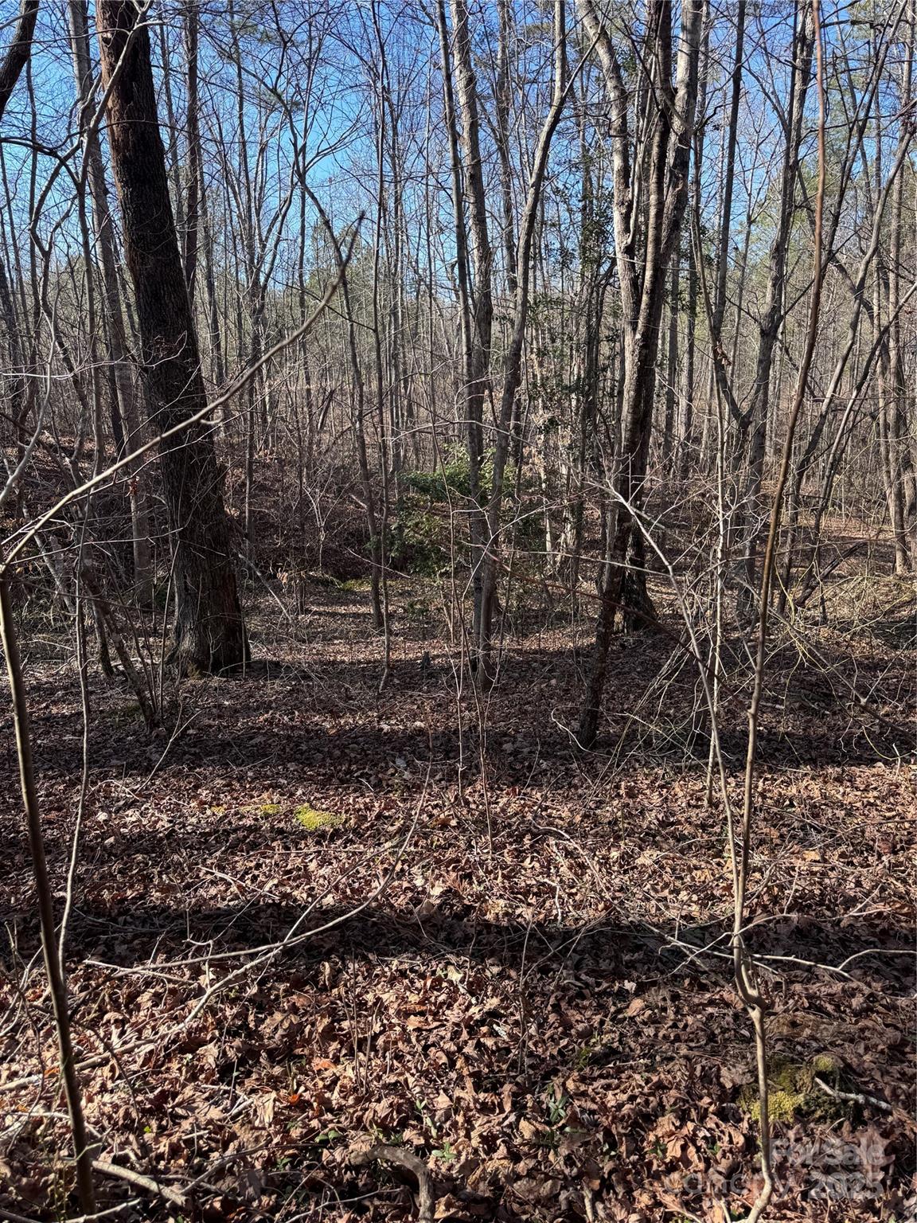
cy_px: 612
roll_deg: +1.1
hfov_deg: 56.8
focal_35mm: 24
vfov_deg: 71.6
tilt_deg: -15.5
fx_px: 848
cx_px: 458
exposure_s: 1/773
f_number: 1.78
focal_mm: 6.76
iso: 80
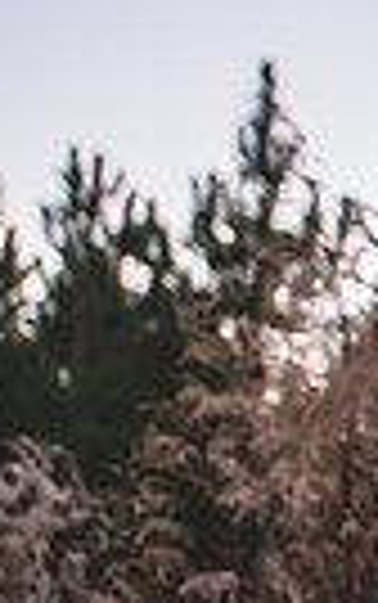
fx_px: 1743
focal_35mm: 106
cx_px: 1206
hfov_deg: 9.3
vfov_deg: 18.9
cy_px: 641
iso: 500
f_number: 2.8
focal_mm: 24
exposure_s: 1/320
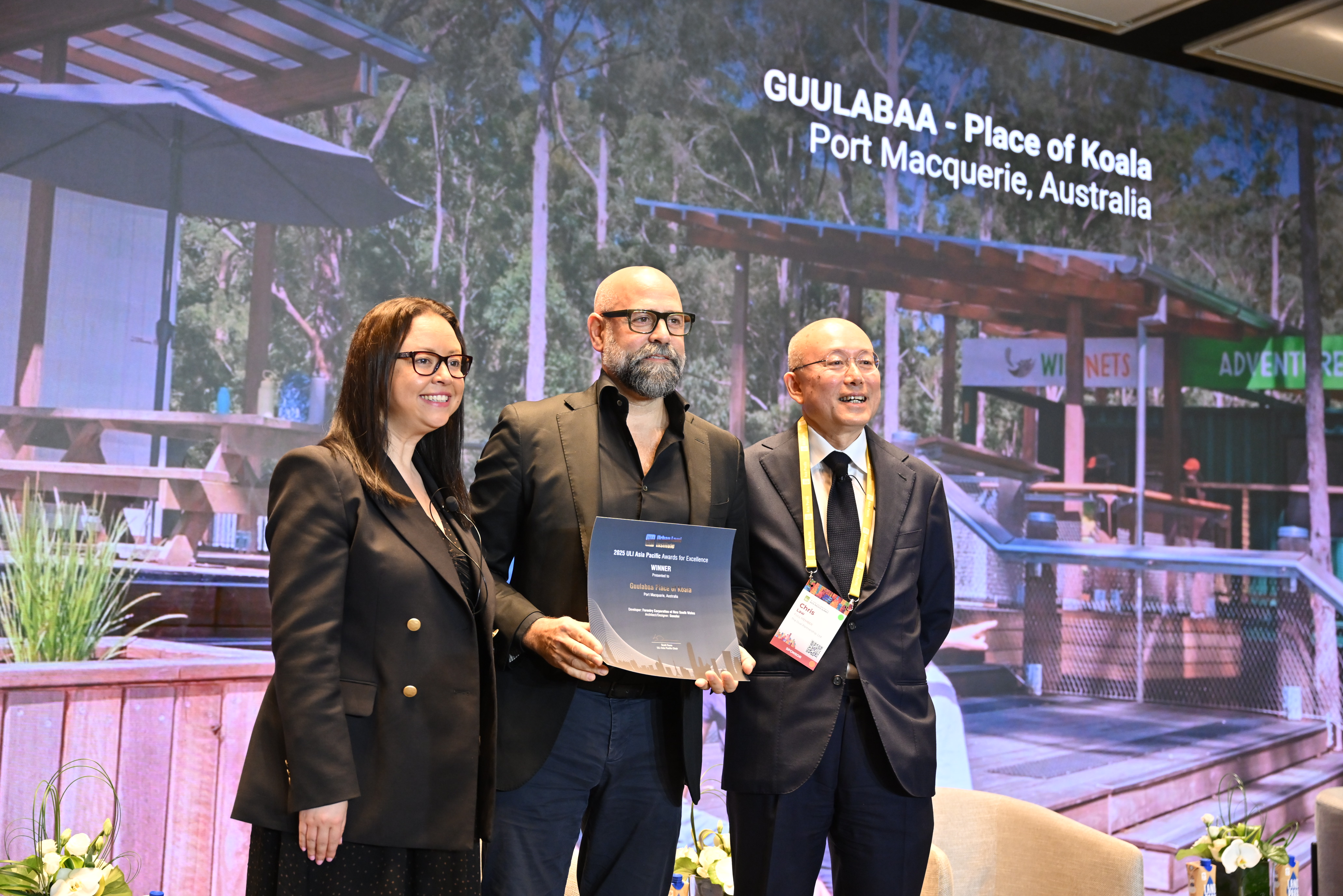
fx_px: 1865
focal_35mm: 50
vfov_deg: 27.0
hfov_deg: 39.6
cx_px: 672
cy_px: 448
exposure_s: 1/160
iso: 1600
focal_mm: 50
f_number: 3.5
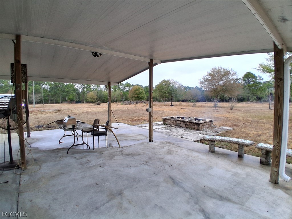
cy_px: 110
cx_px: 146
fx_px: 143
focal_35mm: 17
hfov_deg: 91.0
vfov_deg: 74.7
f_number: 2.2
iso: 64
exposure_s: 1/120
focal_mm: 1.4
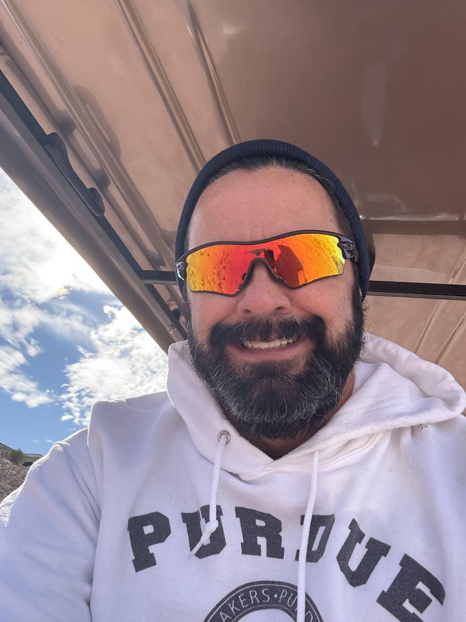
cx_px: 233
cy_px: 311
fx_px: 538
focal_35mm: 30
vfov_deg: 60.0
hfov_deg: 46.8
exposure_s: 1/730
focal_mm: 2.69
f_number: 1.9
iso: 40
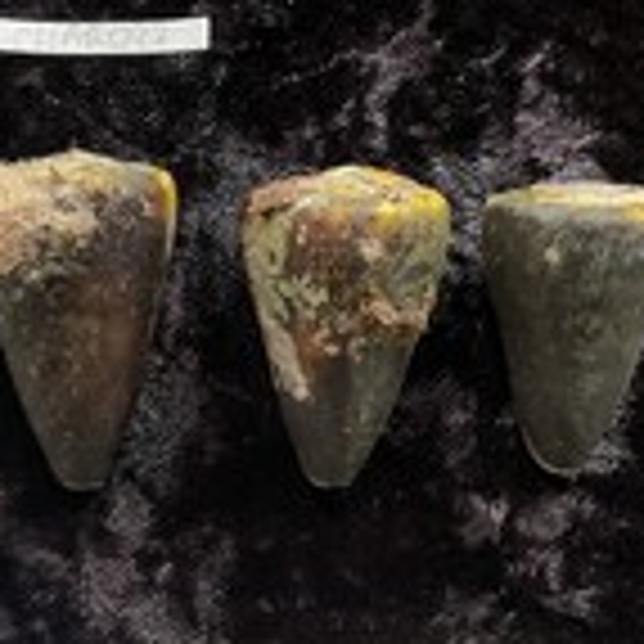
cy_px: 381
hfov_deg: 27.3
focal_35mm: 63
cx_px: 347
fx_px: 1326
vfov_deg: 27.2
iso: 160
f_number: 1.8
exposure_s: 1/60
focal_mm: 3
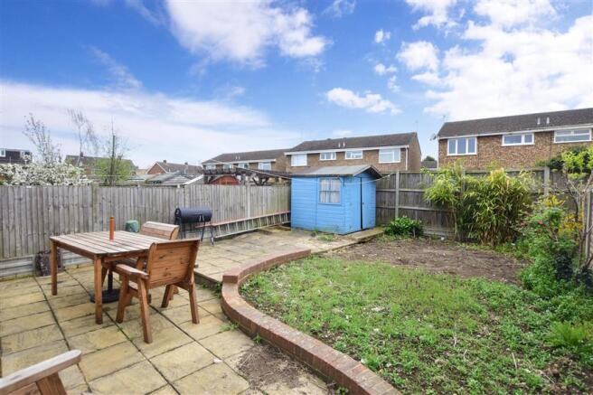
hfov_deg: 100.4
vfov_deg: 77.3
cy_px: 198
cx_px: 296
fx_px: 247
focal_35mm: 15
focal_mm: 10
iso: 400
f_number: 8
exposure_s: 1/250
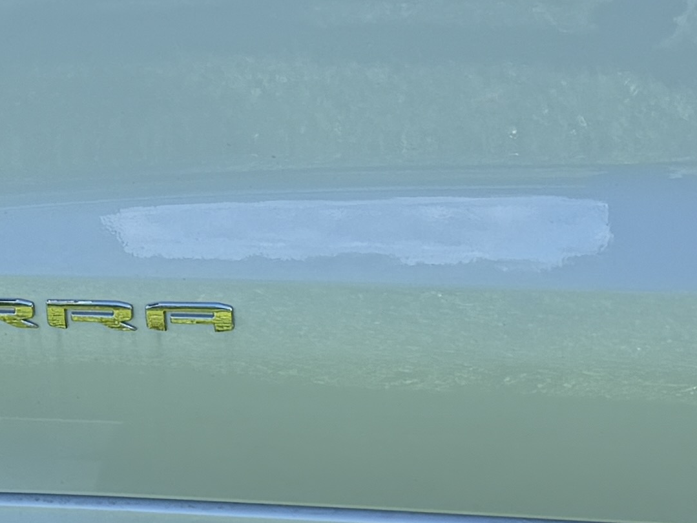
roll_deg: -0.7
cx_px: 77
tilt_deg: -16.9
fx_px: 2558
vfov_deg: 11.6
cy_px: 55
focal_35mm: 127
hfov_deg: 15.3
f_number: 1.78
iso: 80
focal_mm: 6.76
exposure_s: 1/1211
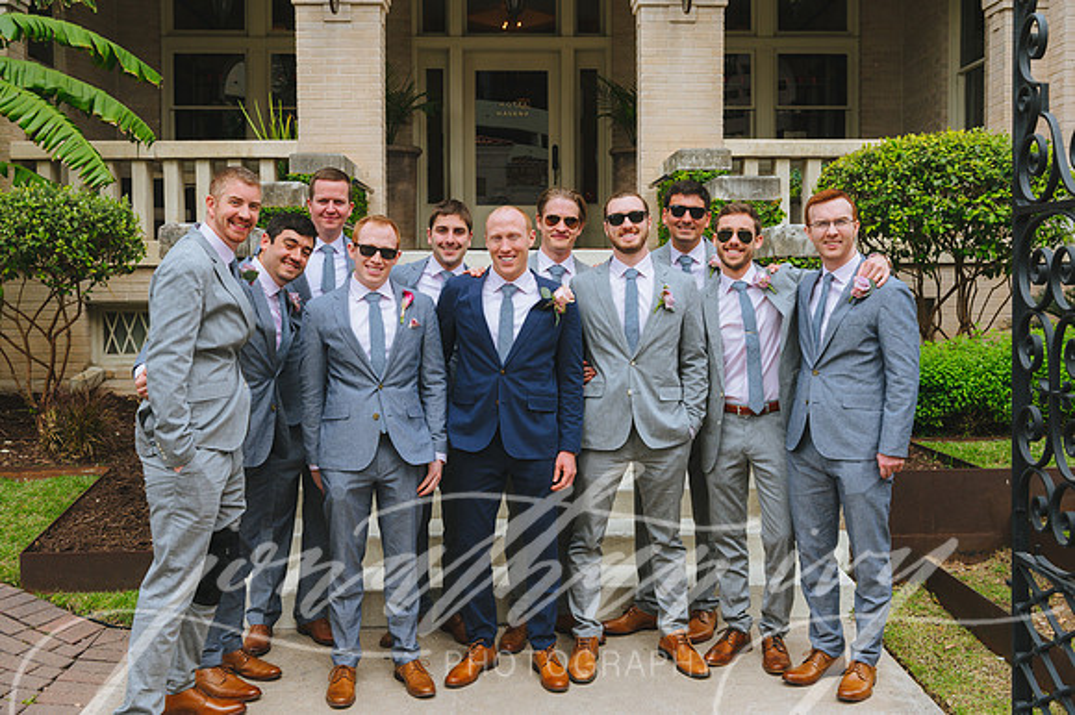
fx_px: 1134
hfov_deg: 50.7
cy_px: 358
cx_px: 538
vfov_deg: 35.0
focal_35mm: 38
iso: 640
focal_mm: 38
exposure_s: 1/1250
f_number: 6.3
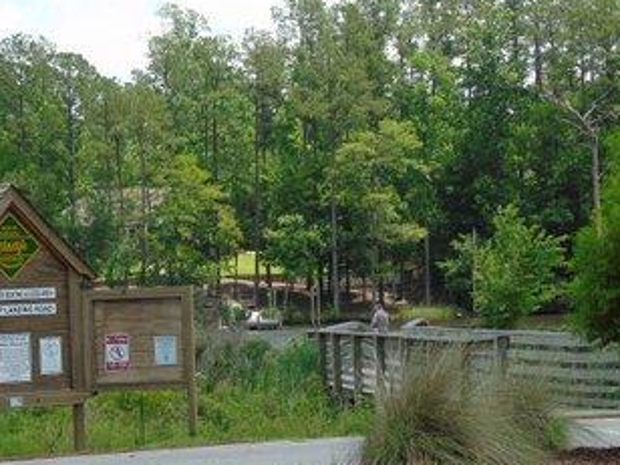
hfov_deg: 15.4
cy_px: 278
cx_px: 189
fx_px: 2293
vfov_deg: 11.6
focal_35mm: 128
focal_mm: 15
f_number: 4.1
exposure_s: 1/320
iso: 80
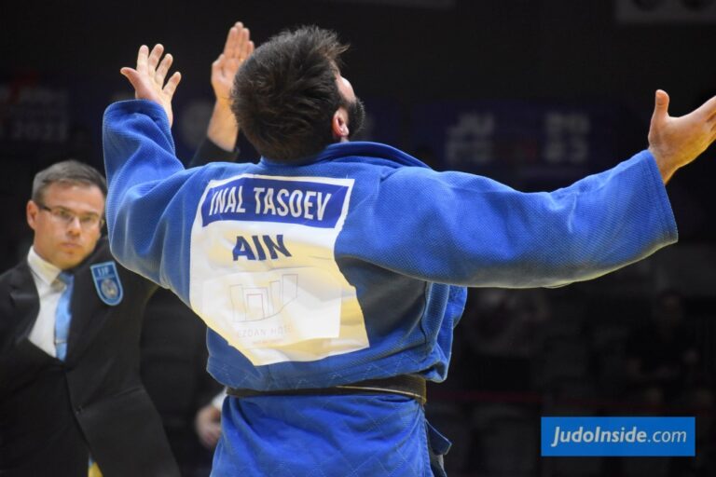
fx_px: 5519
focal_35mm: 278
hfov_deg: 7.4
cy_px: 238
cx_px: 358
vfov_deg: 5.0
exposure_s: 1/1000
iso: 3200
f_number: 5.6
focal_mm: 185
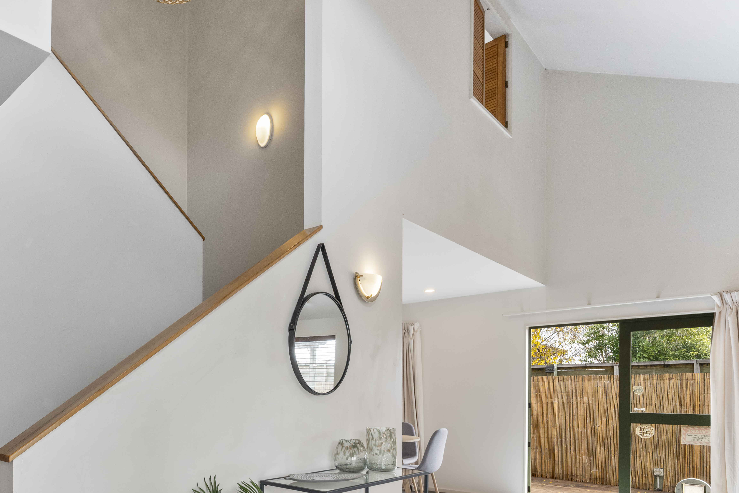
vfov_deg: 50.4
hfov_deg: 67.3
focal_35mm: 24
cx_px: 155
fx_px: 493
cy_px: 384
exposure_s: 1/50
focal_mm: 14
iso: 640
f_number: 9
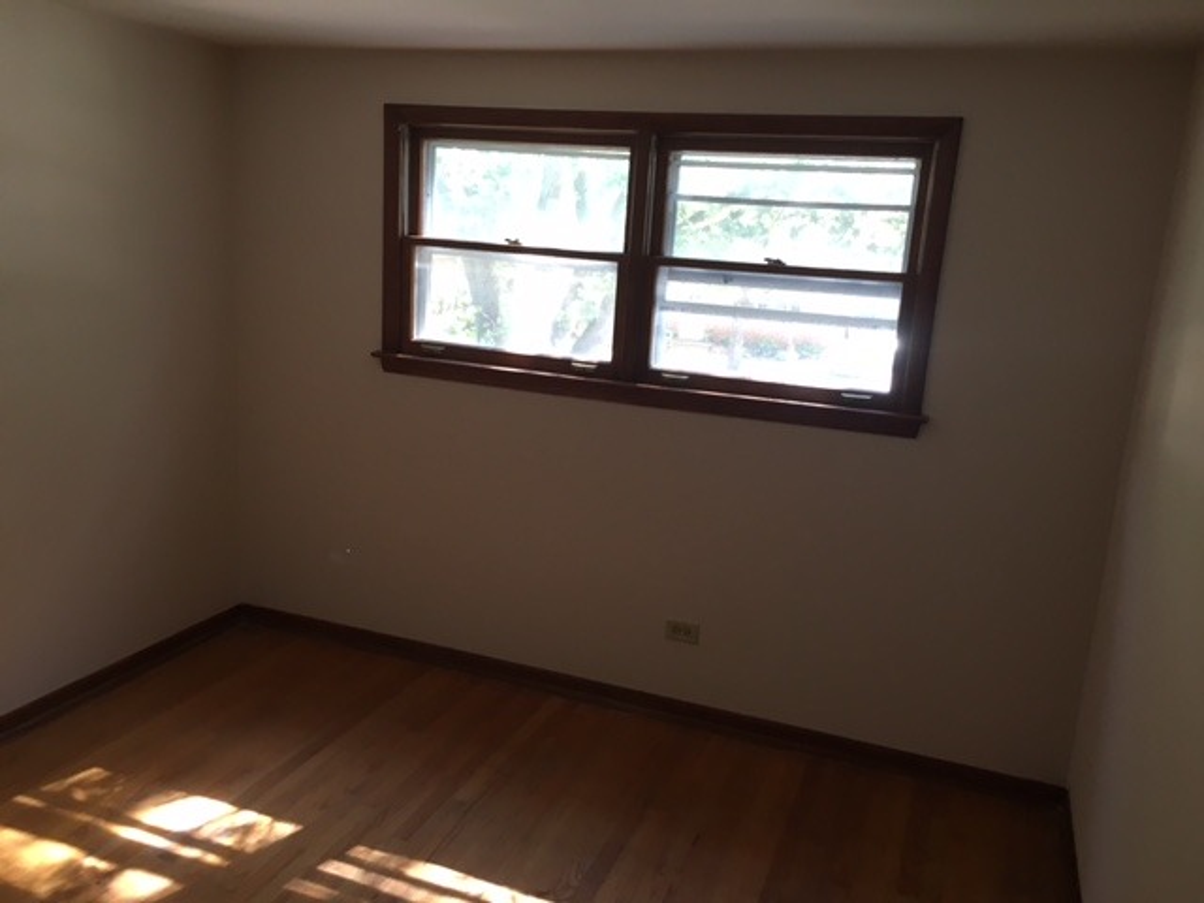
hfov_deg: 61.7
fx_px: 1009
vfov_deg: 48.2
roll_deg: -3.4
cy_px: 452
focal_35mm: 29
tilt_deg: -13.5
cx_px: 602
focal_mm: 4.15
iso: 50
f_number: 2.2
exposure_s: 1/30
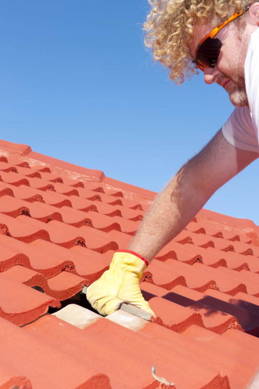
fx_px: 757
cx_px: 130
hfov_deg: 19.4
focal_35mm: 70
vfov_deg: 28.9
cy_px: 194
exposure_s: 1/250
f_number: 13
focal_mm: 70
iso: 200
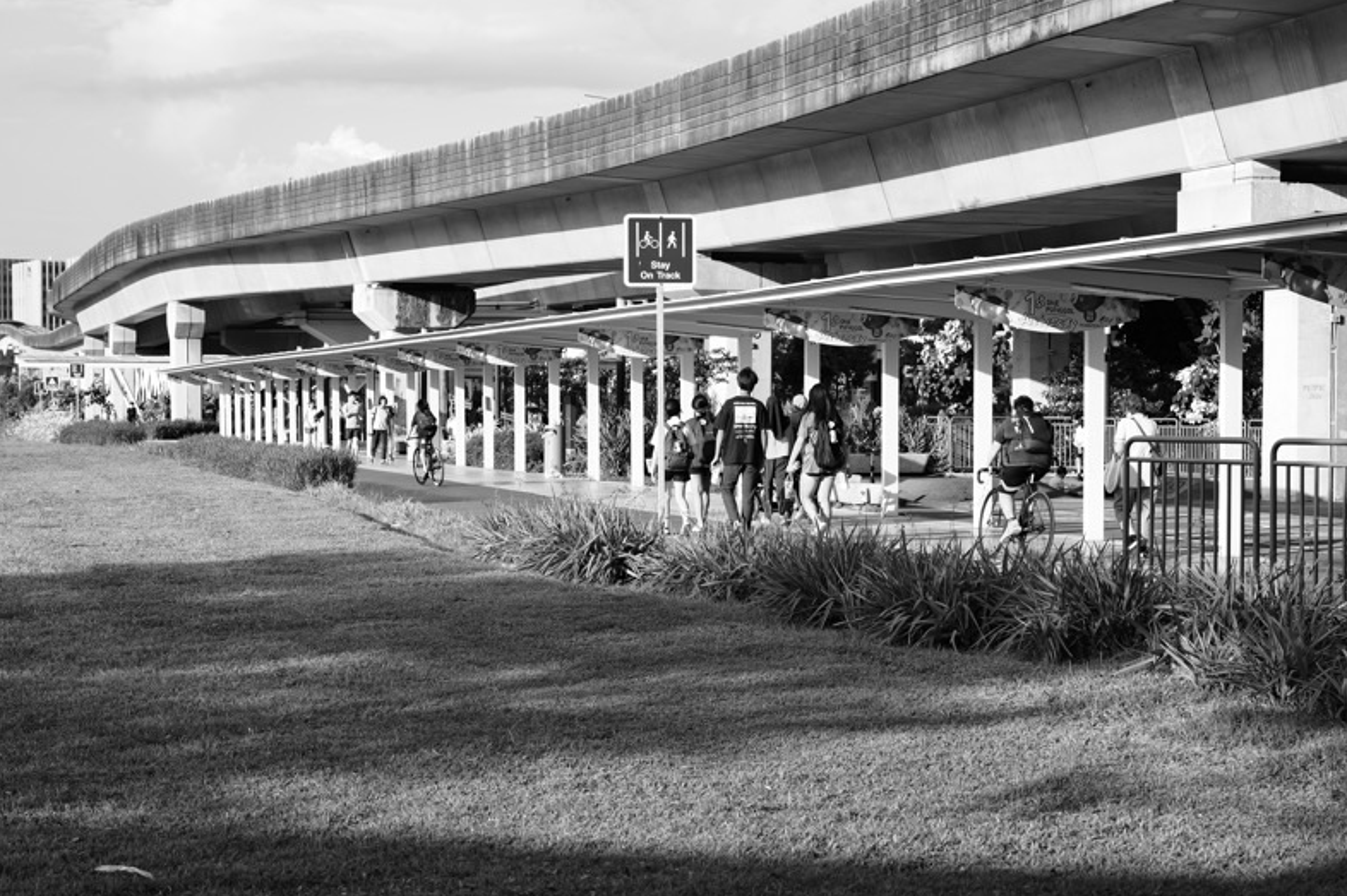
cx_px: 804
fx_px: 2617
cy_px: 512
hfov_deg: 28.8
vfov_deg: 19.4
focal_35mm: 70
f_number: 4.5
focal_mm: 43
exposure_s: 1/320
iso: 100
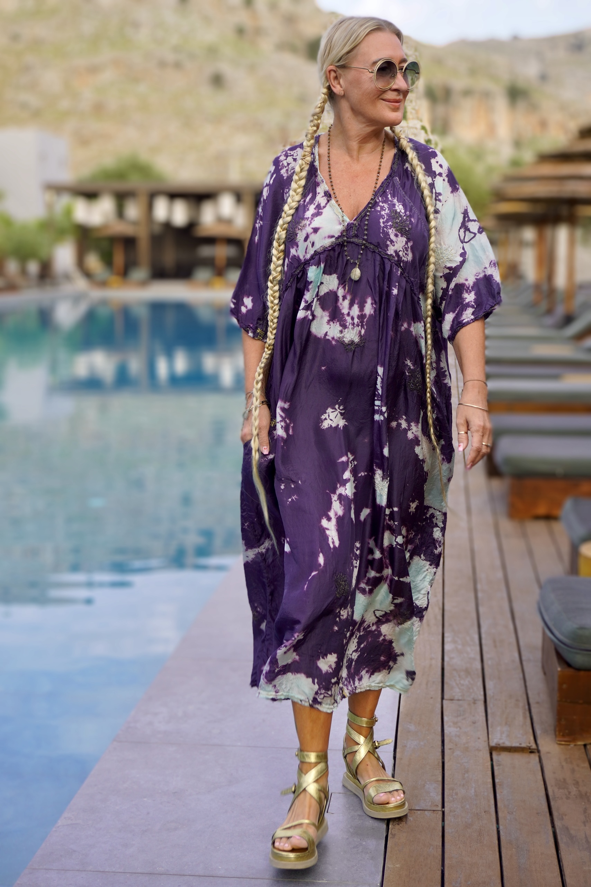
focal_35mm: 50
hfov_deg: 27.3
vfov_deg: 40.0
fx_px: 1219
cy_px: 444
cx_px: 296
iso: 100
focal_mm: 33
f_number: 5
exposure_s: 1/200
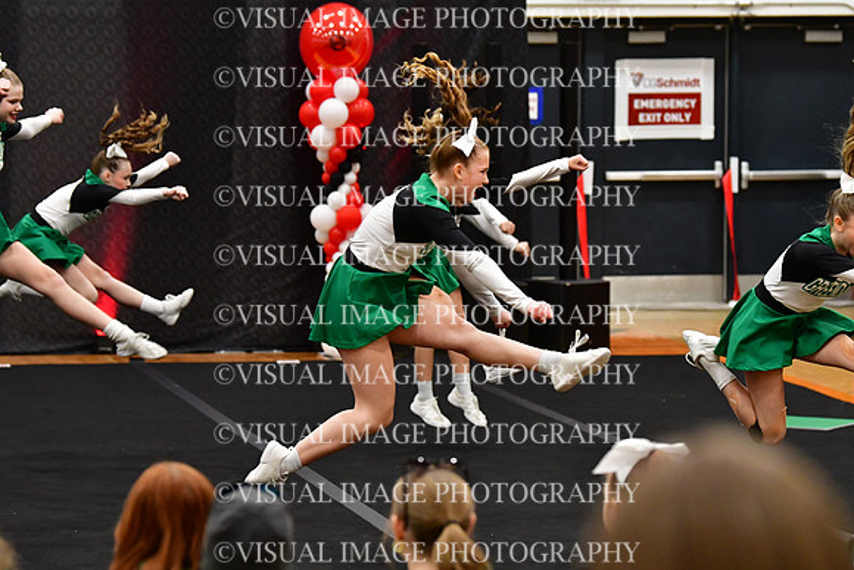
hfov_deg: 12.2
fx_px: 3986
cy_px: 285
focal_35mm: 168
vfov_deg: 8.2
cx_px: 427
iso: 4000
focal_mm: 112
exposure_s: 1/500
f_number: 3.5
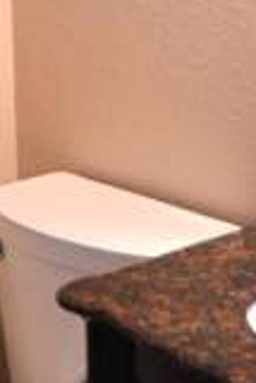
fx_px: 1437
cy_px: -32
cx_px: 55
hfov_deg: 10.2
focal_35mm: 135
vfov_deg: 14.8
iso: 560
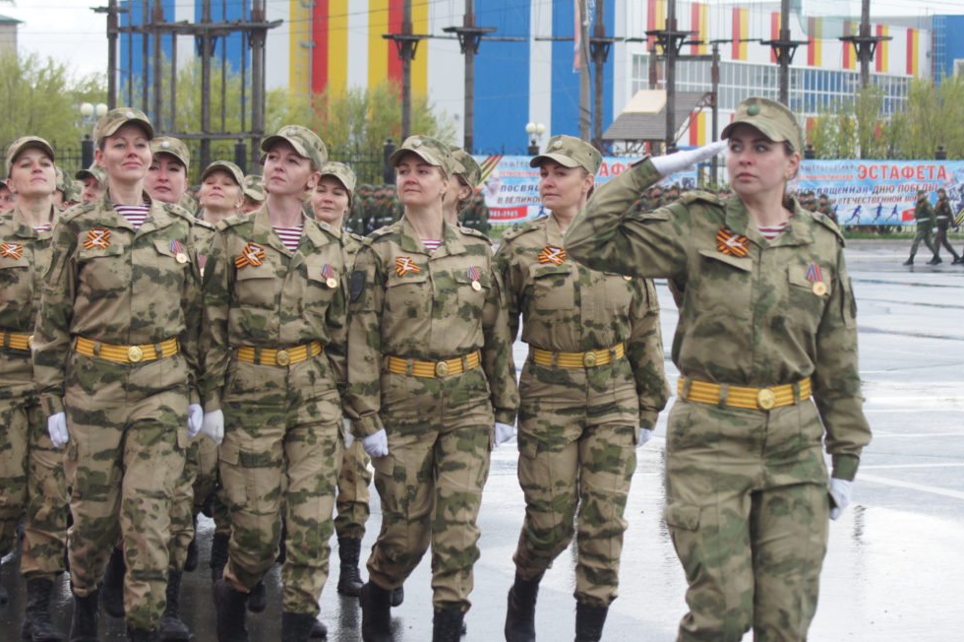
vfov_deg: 11.6
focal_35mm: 118
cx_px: 483
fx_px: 3145
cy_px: 323
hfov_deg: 17.4
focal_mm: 75
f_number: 6.3
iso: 200
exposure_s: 1/160
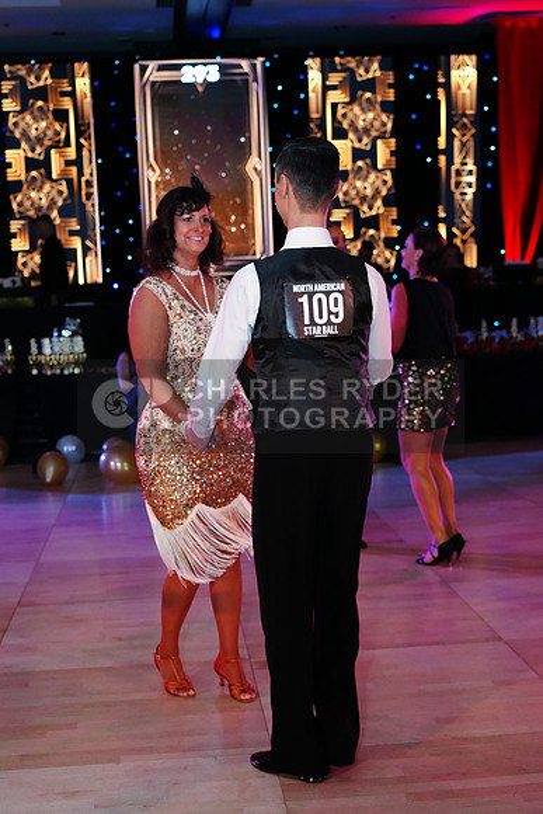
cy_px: 407
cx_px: 272
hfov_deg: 26.0
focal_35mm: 52
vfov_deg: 38.2
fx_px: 1176
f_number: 4.5
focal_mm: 52
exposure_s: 1/250
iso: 3200
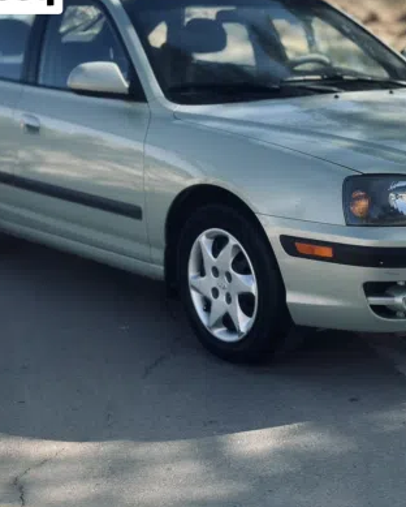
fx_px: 1155
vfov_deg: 24.7
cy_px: 202
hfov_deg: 19.9
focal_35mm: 77
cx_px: 259
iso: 100
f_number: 1.78
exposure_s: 1/2890
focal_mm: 6.86
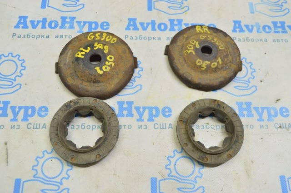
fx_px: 291
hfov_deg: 53.2
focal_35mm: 36
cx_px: 146
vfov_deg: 36.8
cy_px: 96
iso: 400
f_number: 5.6
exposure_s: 1/20
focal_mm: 24
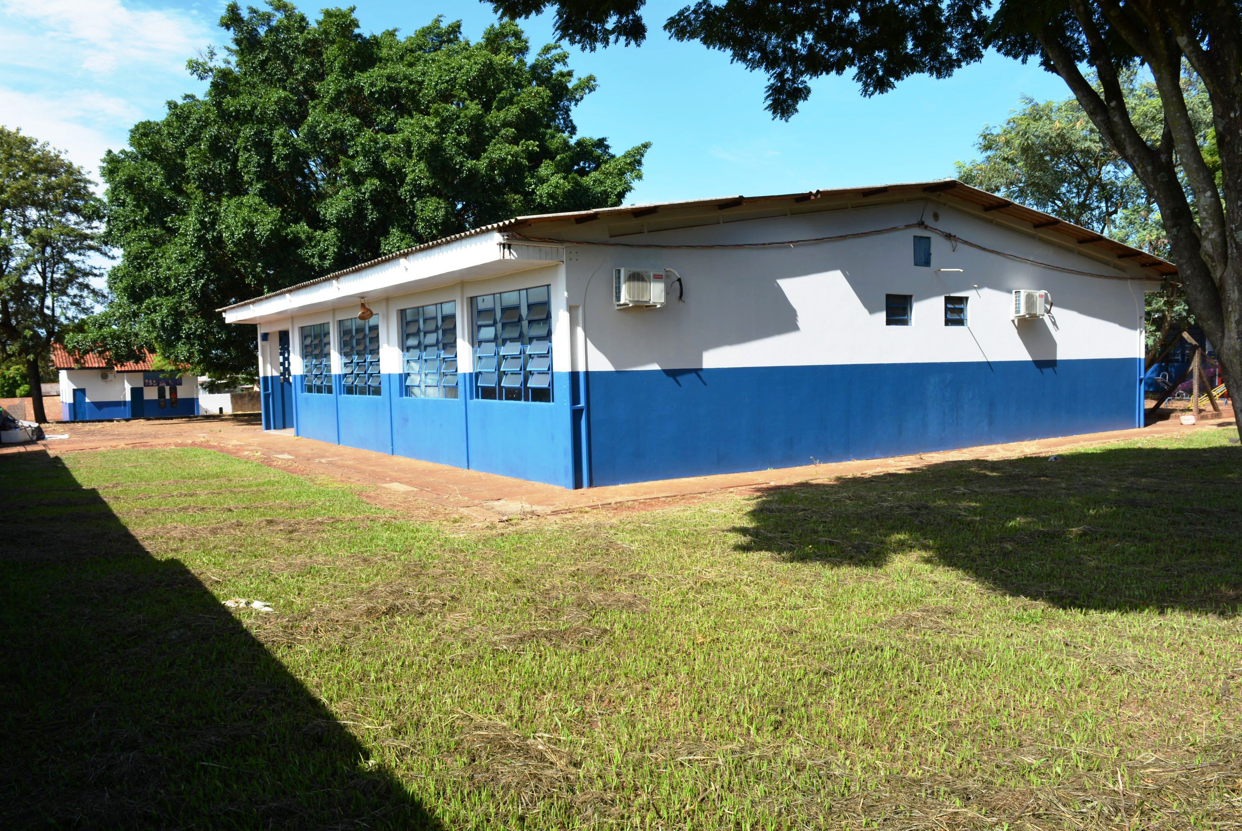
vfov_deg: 48.0
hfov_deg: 67.3
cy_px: 416
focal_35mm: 27
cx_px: 621
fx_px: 932
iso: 125
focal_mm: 18
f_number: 8
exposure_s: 1/250
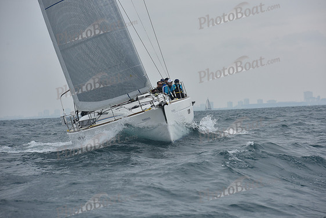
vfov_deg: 6.6
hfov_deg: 9.9
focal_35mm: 207
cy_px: 106
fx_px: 1875
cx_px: 168
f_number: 8
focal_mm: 200
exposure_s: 1/800
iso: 250
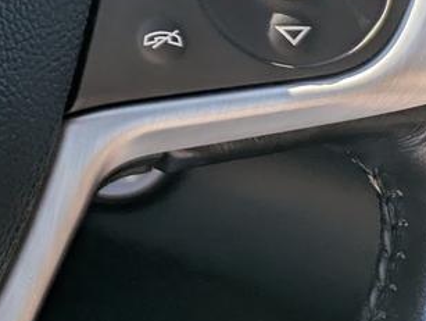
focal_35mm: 104
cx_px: -368
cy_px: -170
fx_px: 1281
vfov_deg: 13.4
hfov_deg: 15.8
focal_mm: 5.43
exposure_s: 1/538
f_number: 1.89
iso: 51
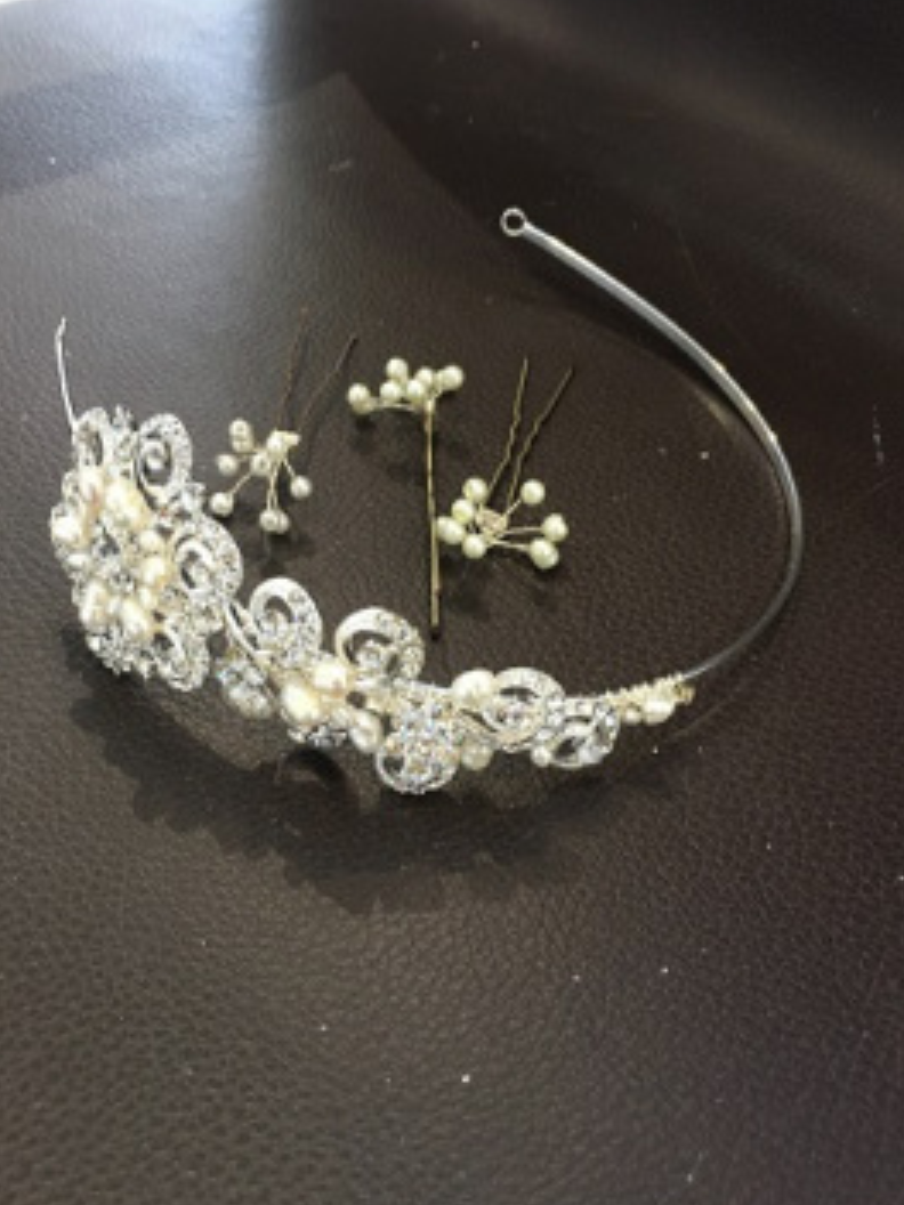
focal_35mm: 33
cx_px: 401
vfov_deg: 55.3
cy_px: 644
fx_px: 1149
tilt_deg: -50.9
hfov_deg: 42.9
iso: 160
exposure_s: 1/33
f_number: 2.2
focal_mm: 4.15
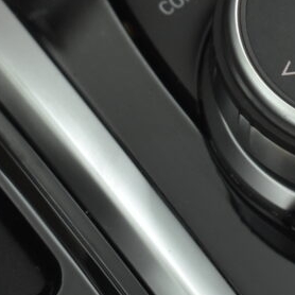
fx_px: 1813
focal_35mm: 188
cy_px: 63
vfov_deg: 9.3
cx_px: 327
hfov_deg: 9.2
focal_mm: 40
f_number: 4.8
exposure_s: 1/125
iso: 1600
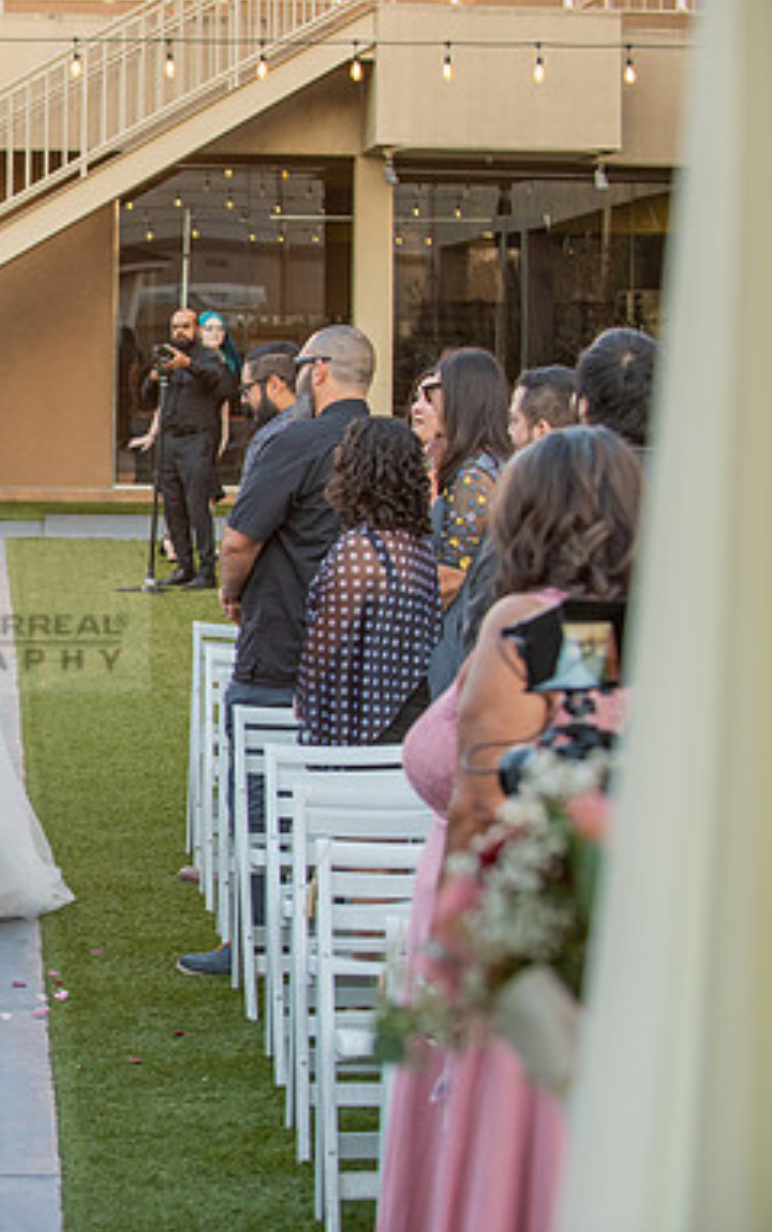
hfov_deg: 11.9
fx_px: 3629
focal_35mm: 108
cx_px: -122
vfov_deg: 19.3
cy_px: 616
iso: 800
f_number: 4
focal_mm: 70
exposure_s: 1/320
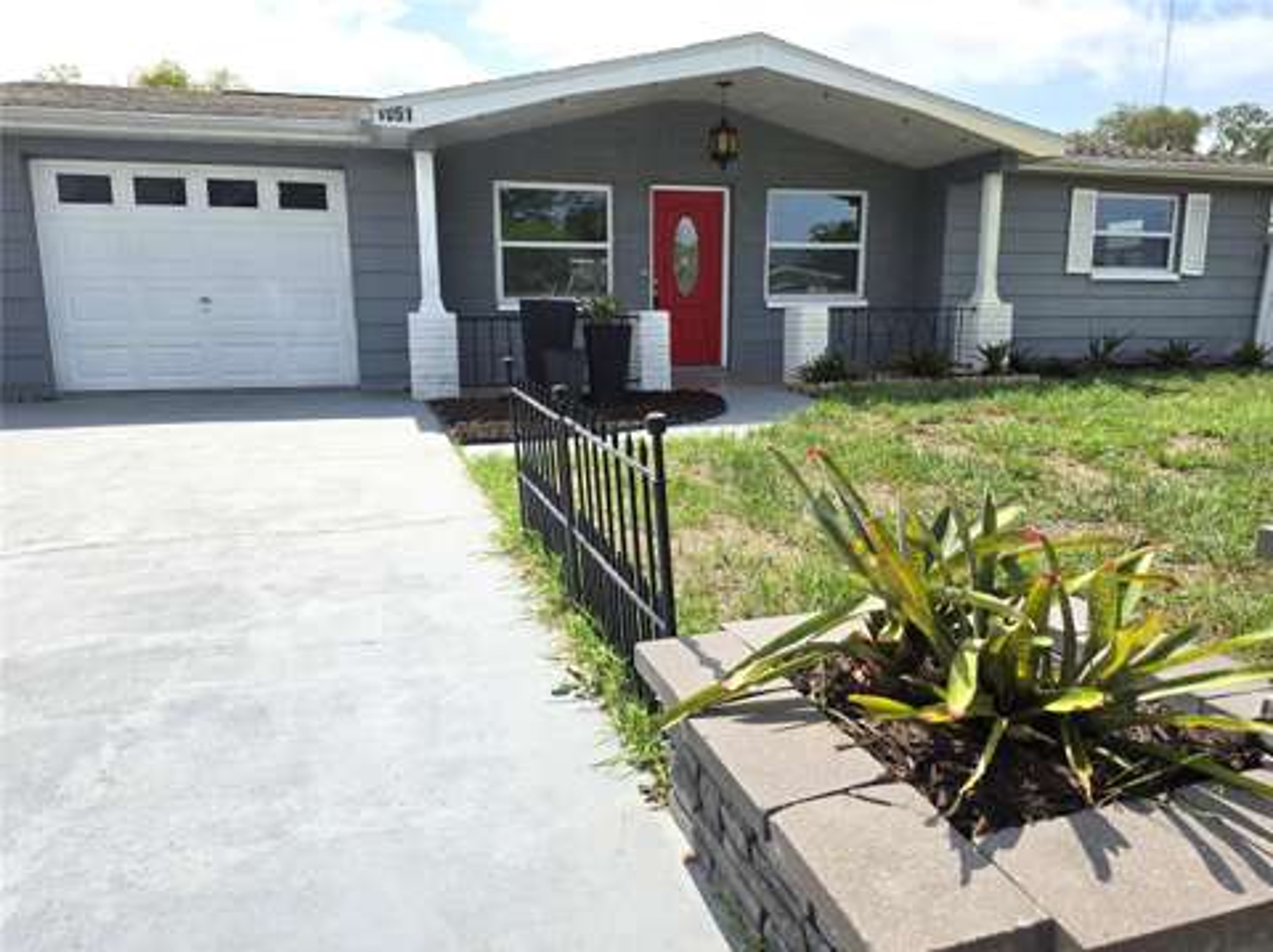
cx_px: 636
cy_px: 476
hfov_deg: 74.0
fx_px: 845
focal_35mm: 23
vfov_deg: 58.8
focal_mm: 6.5
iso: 40
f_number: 1.4
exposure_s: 1/7939
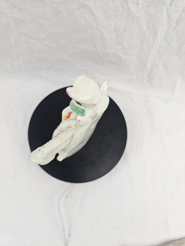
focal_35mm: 23
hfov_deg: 58.9
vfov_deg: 73.9
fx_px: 164
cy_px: 123
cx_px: 92
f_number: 1.7
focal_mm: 6.3
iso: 32
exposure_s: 1/100
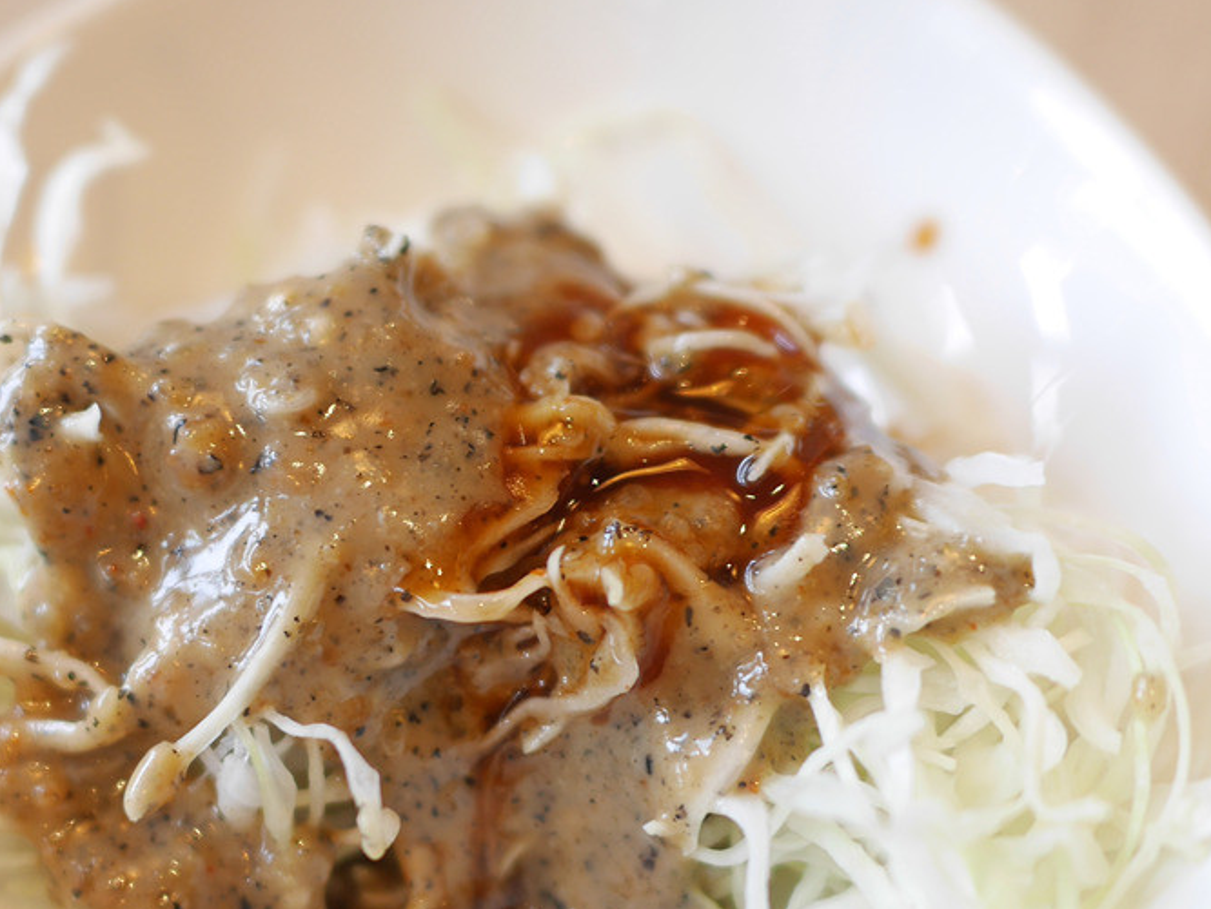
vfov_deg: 27.0
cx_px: 472
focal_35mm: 54
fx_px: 1890
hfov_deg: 35.4
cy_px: 562
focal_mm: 15
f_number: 1.8
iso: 200
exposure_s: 1/100
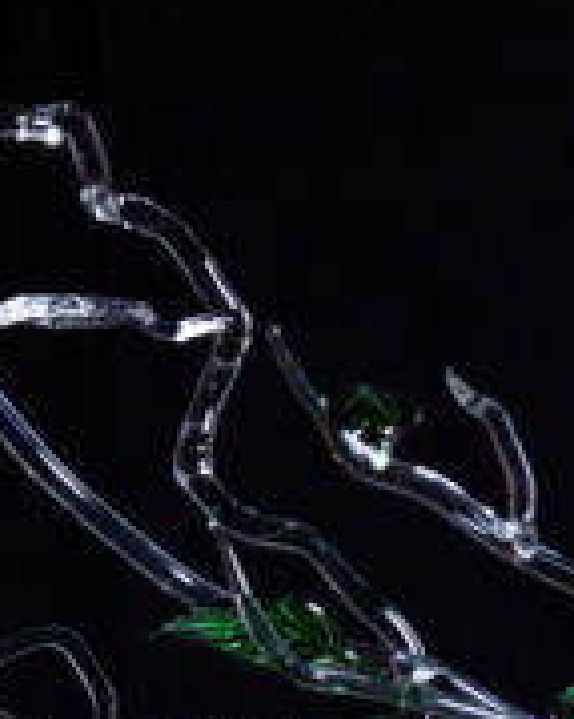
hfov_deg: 6.1
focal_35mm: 253
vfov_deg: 7.6
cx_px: 203
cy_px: 940
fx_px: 5379
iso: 125
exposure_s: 1/250
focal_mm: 47.2
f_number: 9
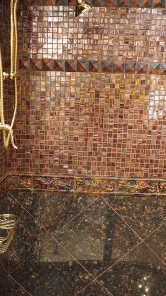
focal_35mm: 38
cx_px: 73
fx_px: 297
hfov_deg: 31.2
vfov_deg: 52.7
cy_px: 166
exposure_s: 3.2
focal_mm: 20
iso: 800
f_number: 11
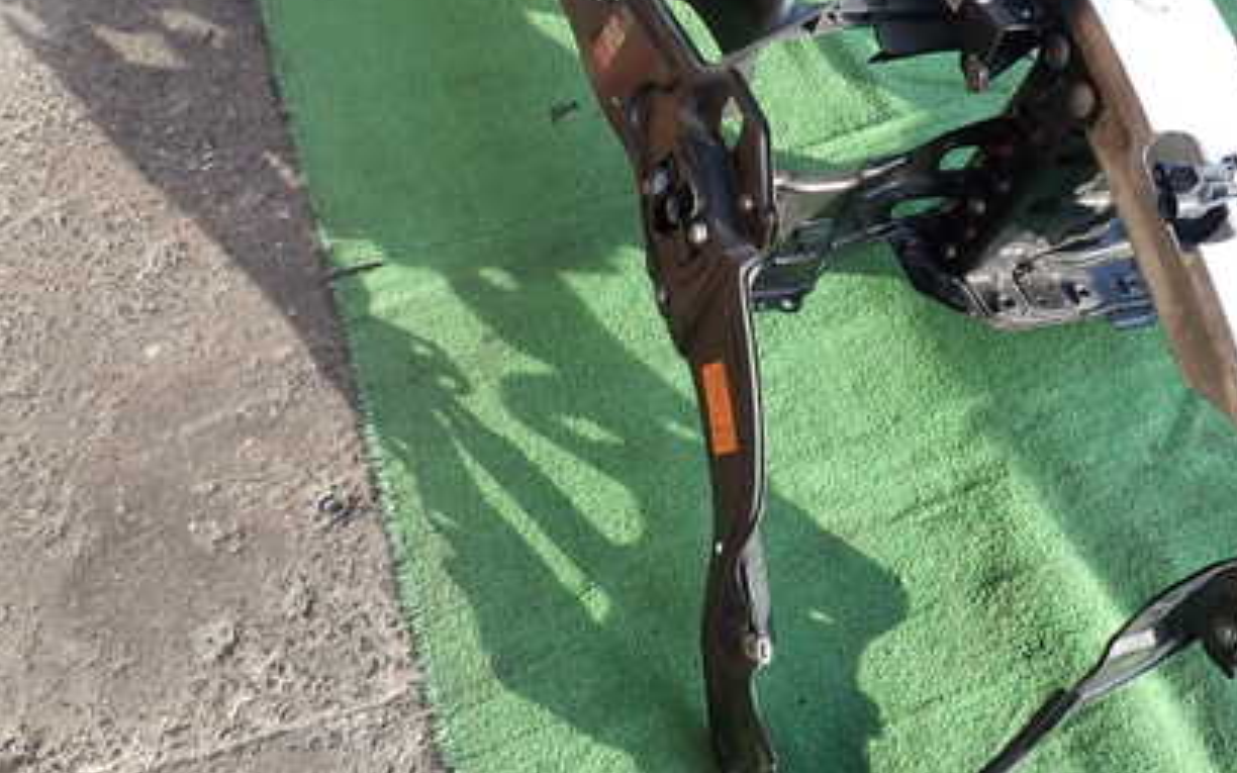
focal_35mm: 39
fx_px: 1315
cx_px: 855
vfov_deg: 32.5
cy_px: 270
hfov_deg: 49.2
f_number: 2.8
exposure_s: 1/200
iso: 100
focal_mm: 4.5
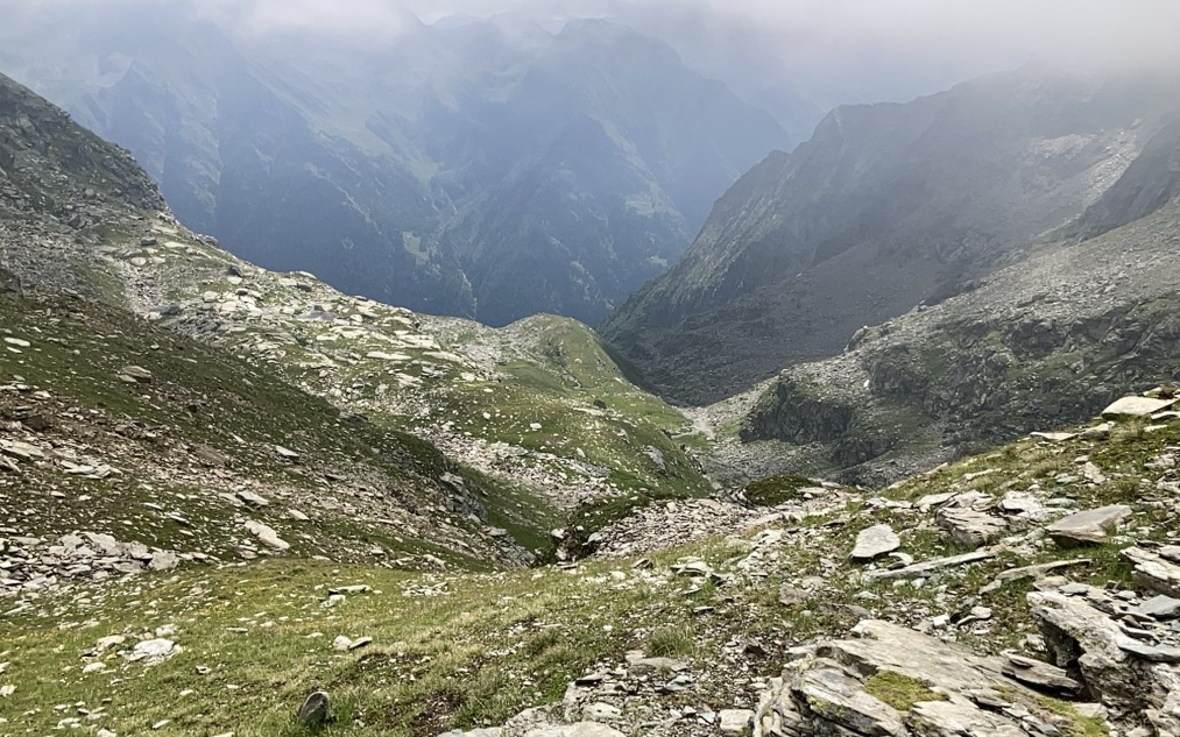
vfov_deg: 41.8
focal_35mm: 30
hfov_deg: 62.9
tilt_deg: -18.2
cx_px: 592
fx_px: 965
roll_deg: +1.0
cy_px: 368
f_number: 1.8
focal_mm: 3.99
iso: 20
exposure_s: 1/3195
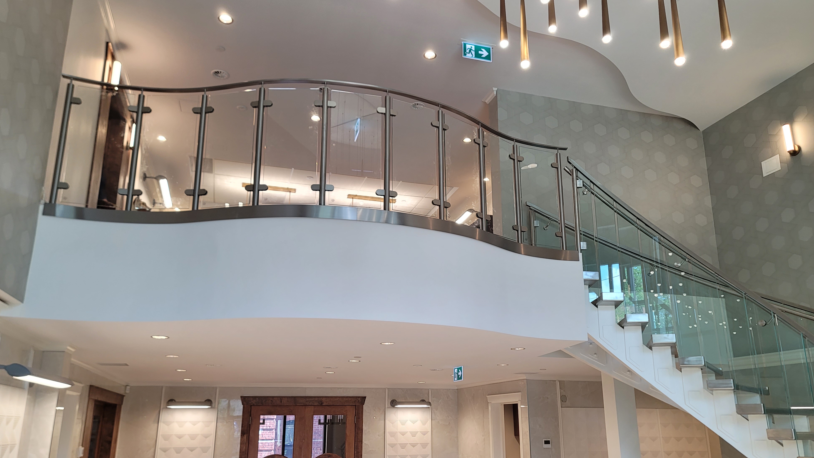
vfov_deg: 41.4
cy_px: 253
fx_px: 604
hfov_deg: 67.9
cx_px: 397
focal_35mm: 28
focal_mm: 7
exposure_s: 1/120
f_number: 1.8
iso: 100
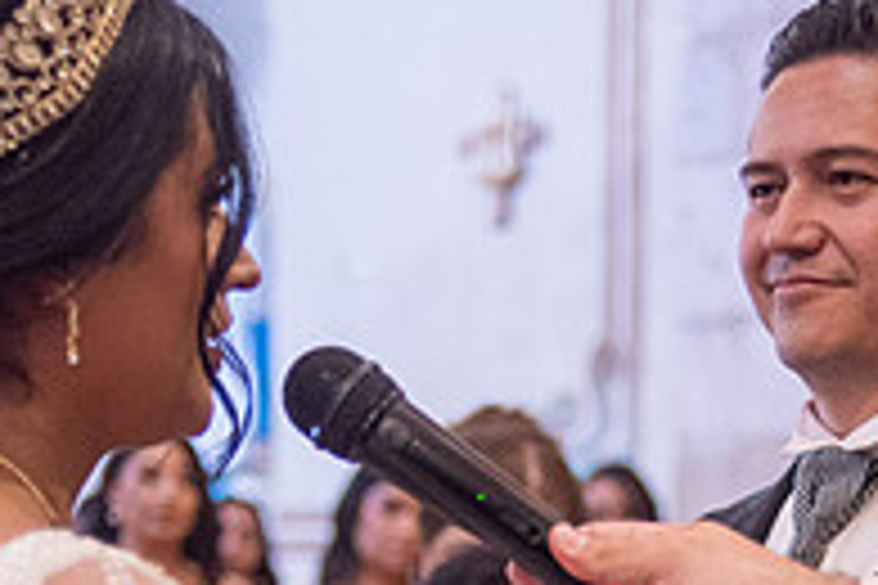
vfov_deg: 12.8
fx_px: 2536
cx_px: 594
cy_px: 722
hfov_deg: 19.6
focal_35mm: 104
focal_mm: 35
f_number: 2
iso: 2000
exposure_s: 1/250
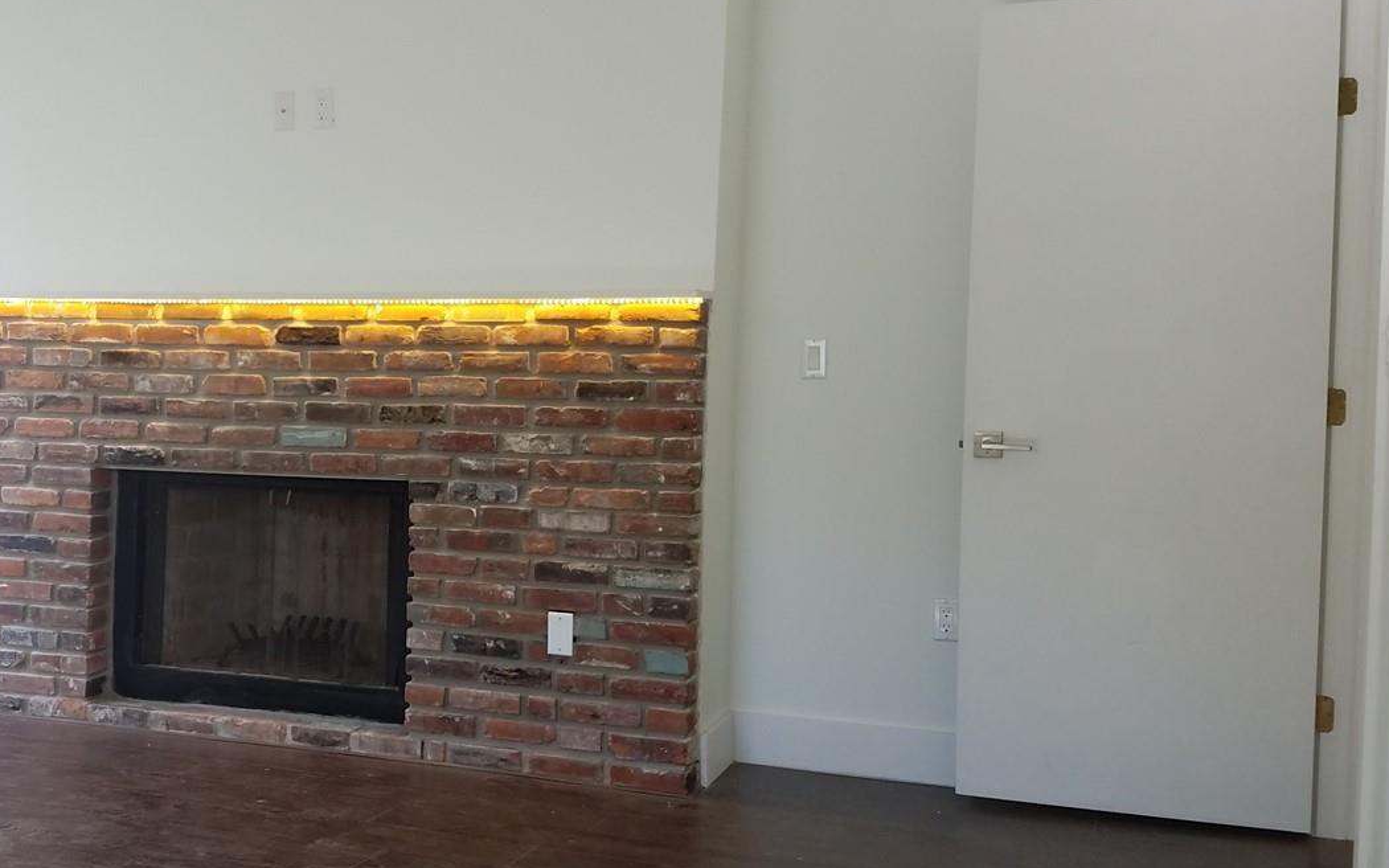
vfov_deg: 30.5
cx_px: 455
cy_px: 439
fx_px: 1590
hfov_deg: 46.4
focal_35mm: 42
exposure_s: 1/60
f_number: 1.7
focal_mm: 4.2
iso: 40
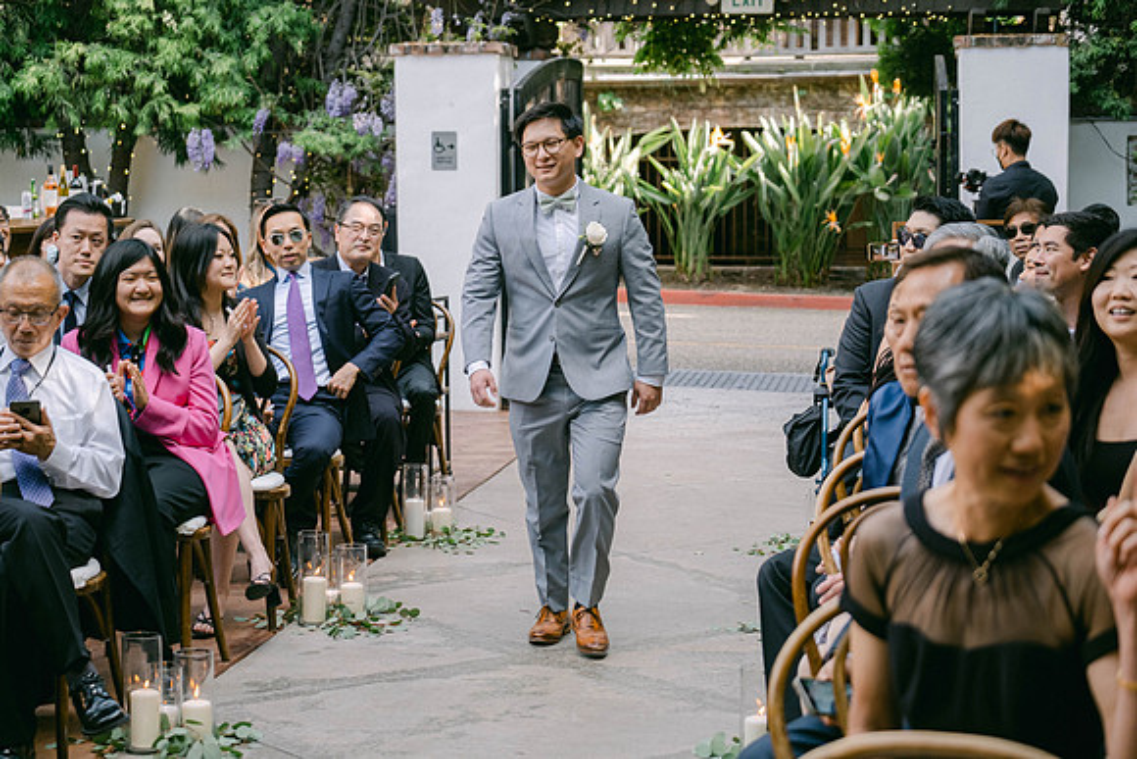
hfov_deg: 19.8
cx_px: 568
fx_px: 3254
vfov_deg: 13.3
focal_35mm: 103
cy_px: 380
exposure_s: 1/300
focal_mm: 68.7
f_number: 2.8
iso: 320
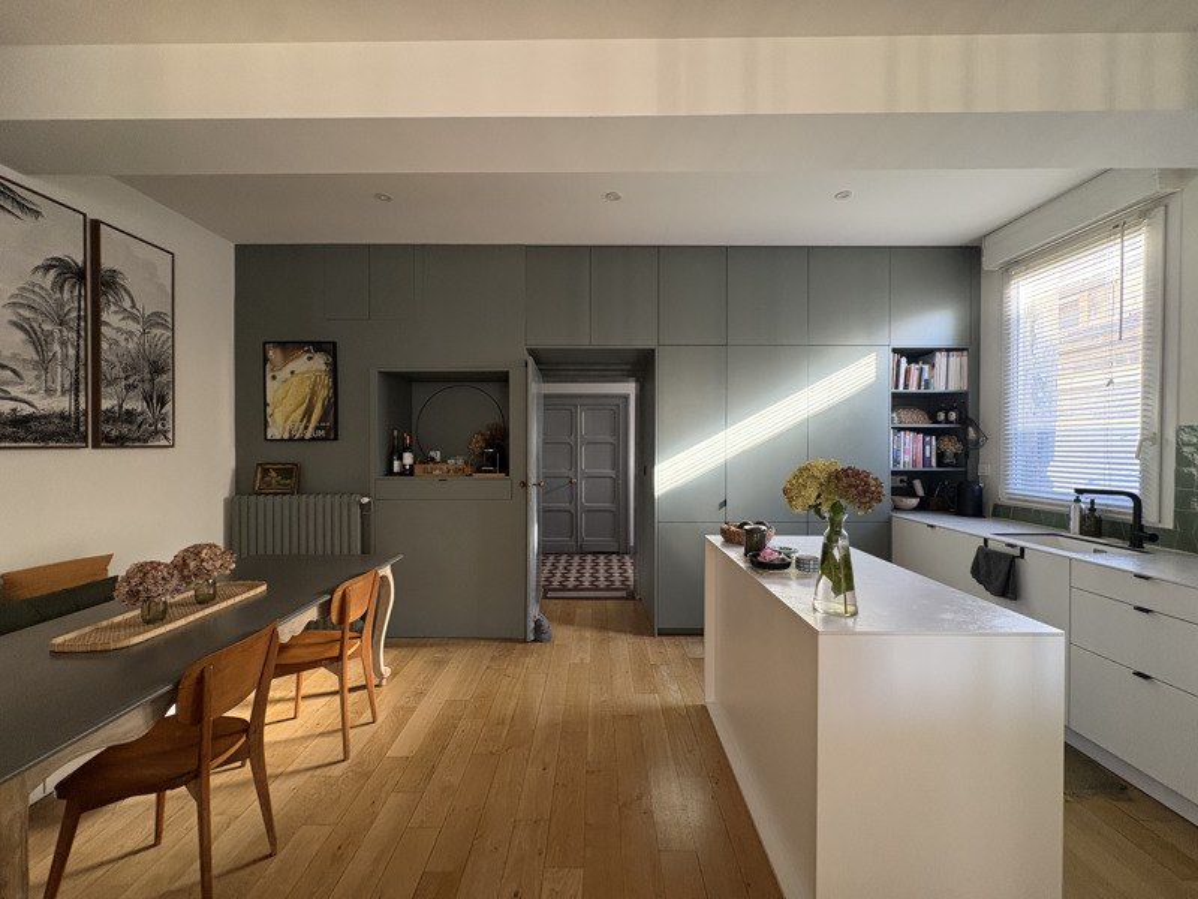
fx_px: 485
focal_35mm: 14
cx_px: 599
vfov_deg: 85.7
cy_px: 450
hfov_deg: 102.1
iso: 320
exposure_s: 1/60
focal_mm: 2.22
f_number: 2.2
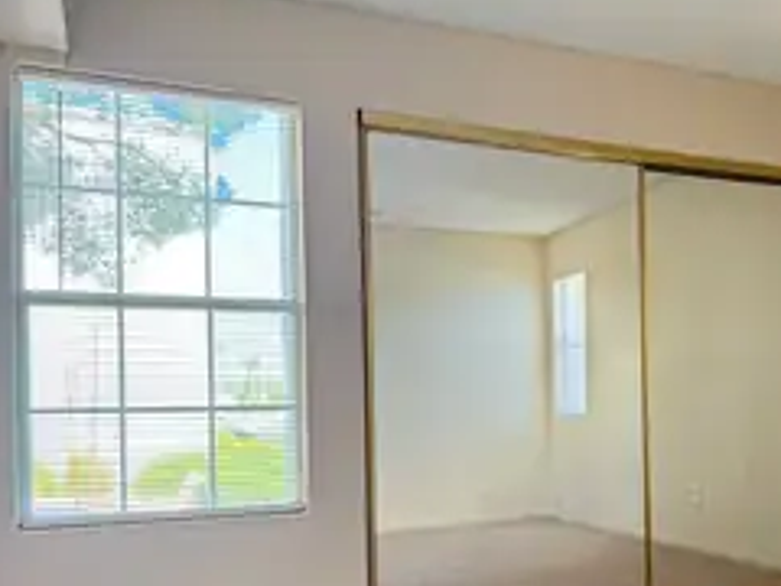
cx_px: 596
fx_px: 902
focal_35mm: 40
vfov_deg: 35.5
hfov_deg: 45.0
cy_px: 400
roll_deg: +0.5
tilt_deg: +0.4
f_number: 1.78
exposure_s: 1/72
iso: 200
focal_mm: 6.76
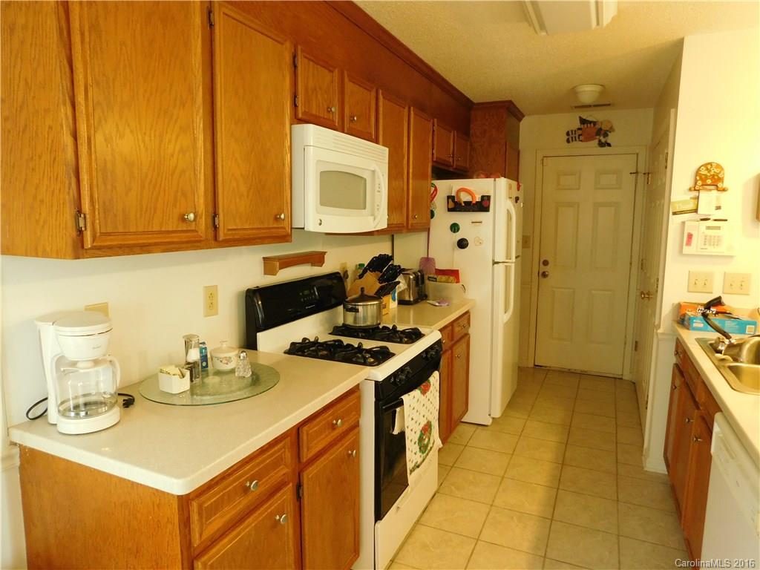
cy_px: 285
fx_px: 505
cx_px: 380
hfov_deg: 73.9
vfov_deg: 58.9
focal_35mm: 23
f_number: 3
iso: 400
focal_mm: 4
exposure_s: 1/20
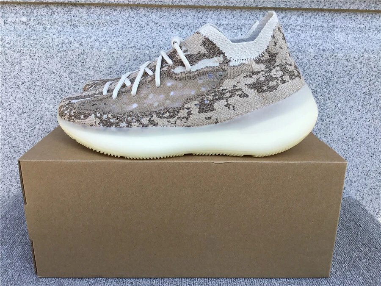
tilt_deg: -17.2
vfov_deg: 45.4
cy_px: 143
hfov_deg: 58.4
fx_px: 341
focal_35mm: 31
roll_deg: -0.6
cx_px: 190
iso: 25
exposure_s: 1/488
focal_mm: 3.3
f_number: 2.4
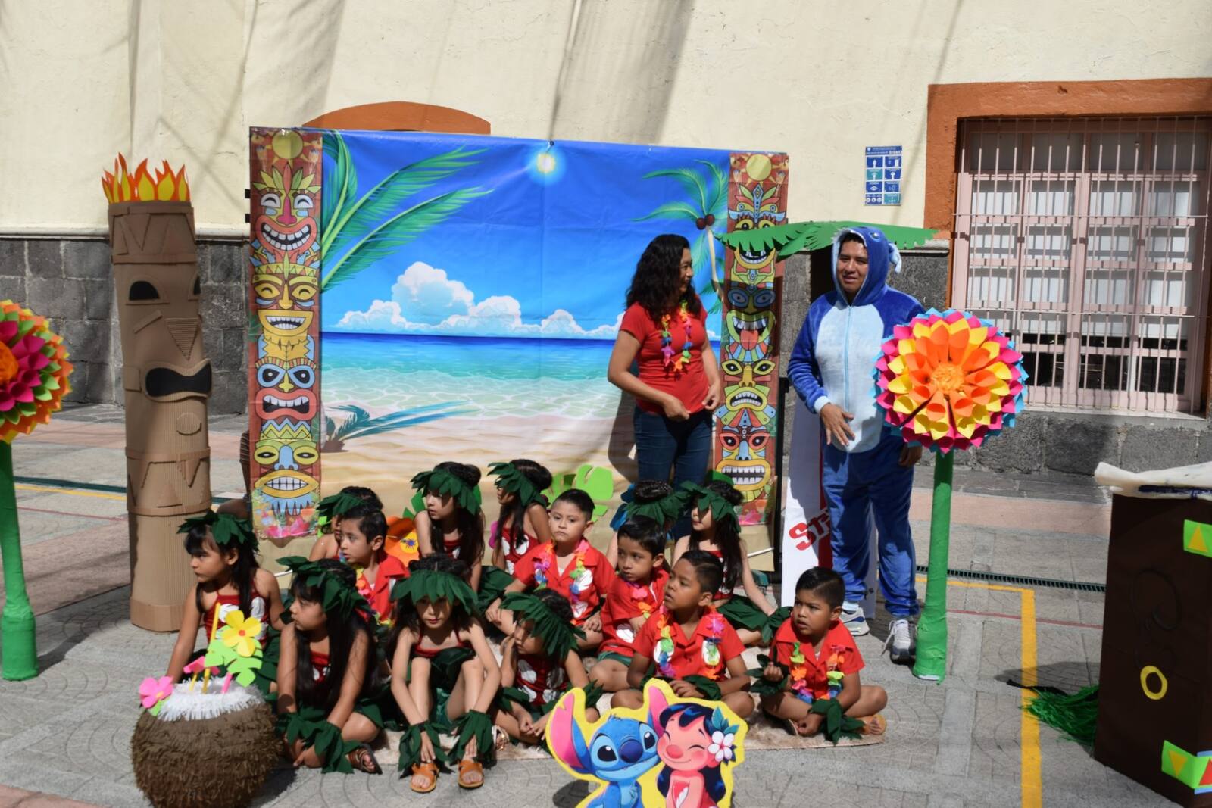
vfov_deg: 36.9
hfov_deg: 53.1
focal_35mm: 36
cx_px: 606
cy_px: 404
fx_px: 1212
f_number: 9
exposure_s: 1/320
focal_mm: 24
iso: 200
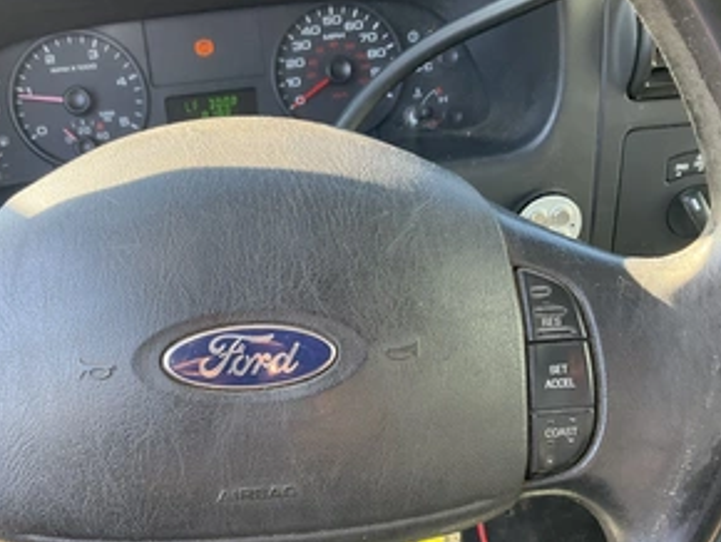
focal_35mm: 40
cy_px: 346
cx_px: 264
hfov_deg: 46.3
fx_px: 834
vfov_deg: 35.8
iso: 64
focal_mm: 3
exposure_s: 1/76
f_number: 1.8
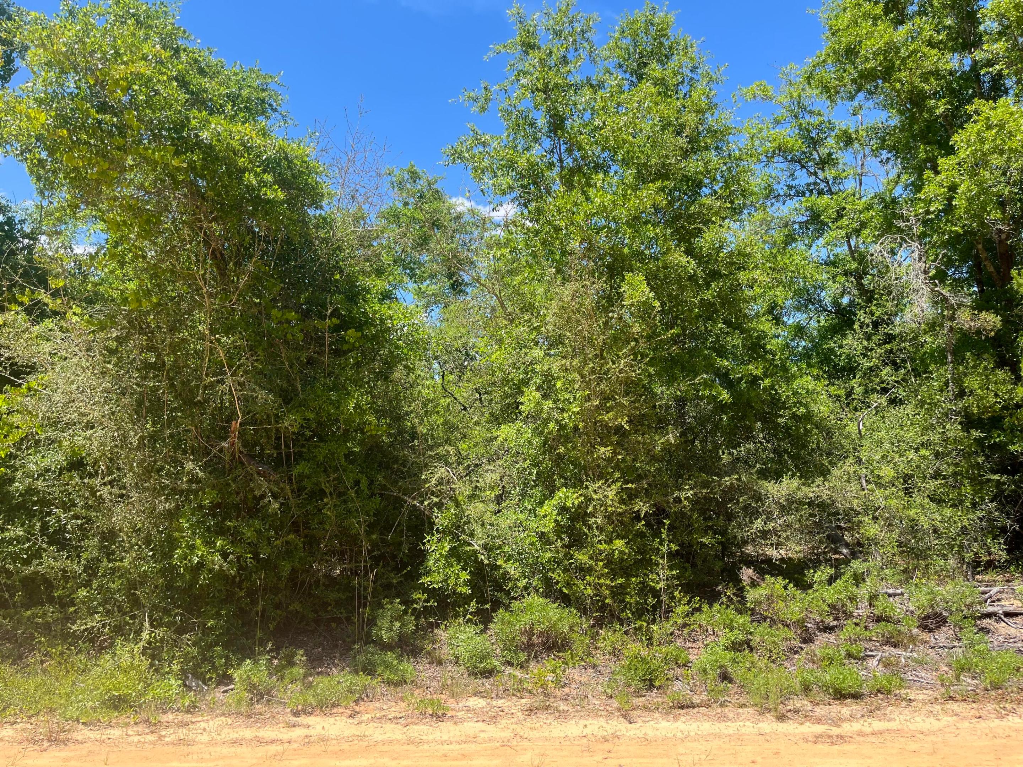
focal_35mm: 26
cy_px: 384
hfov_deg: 67.3
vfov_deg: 53.1
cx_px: 512
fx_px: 768
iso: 50
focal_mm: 5.1
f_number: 1.6
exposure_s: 1/1279
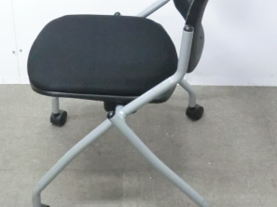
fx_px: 655
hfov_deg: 23.9
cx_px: 128
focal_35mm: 82
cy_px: 23
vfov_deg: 17.7
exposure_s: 1/25
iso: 800
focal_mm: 6.9
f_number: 3.9
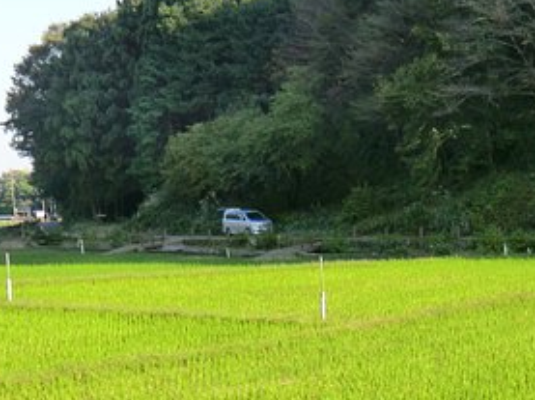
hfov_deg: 22.1
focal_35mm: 87
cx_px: 465
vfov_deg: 16.7
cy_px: 354
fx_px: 1343
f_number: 4
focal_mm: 8.4
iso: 64
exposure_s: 1/160
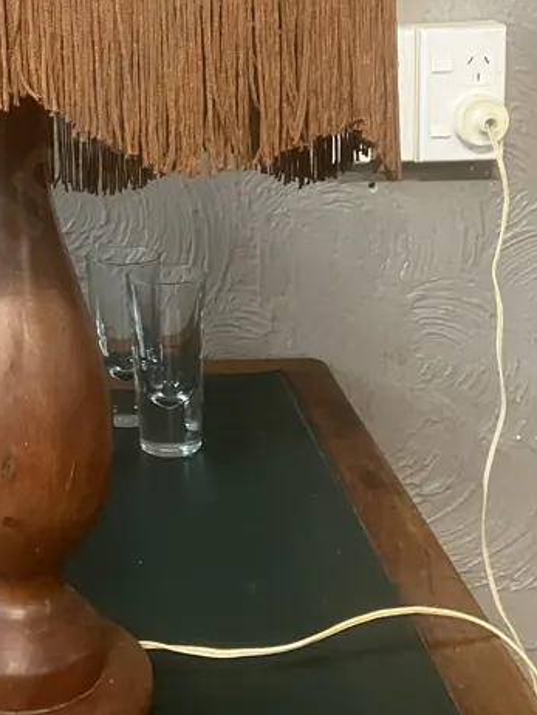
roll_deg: +2.5
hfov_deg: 23.2
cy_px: 145
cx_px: 70
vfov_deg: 30.4
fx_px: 1281
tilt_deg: -7.0
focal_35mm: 62
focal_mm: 3.99
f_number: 1.8
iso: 320
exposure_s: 1/33
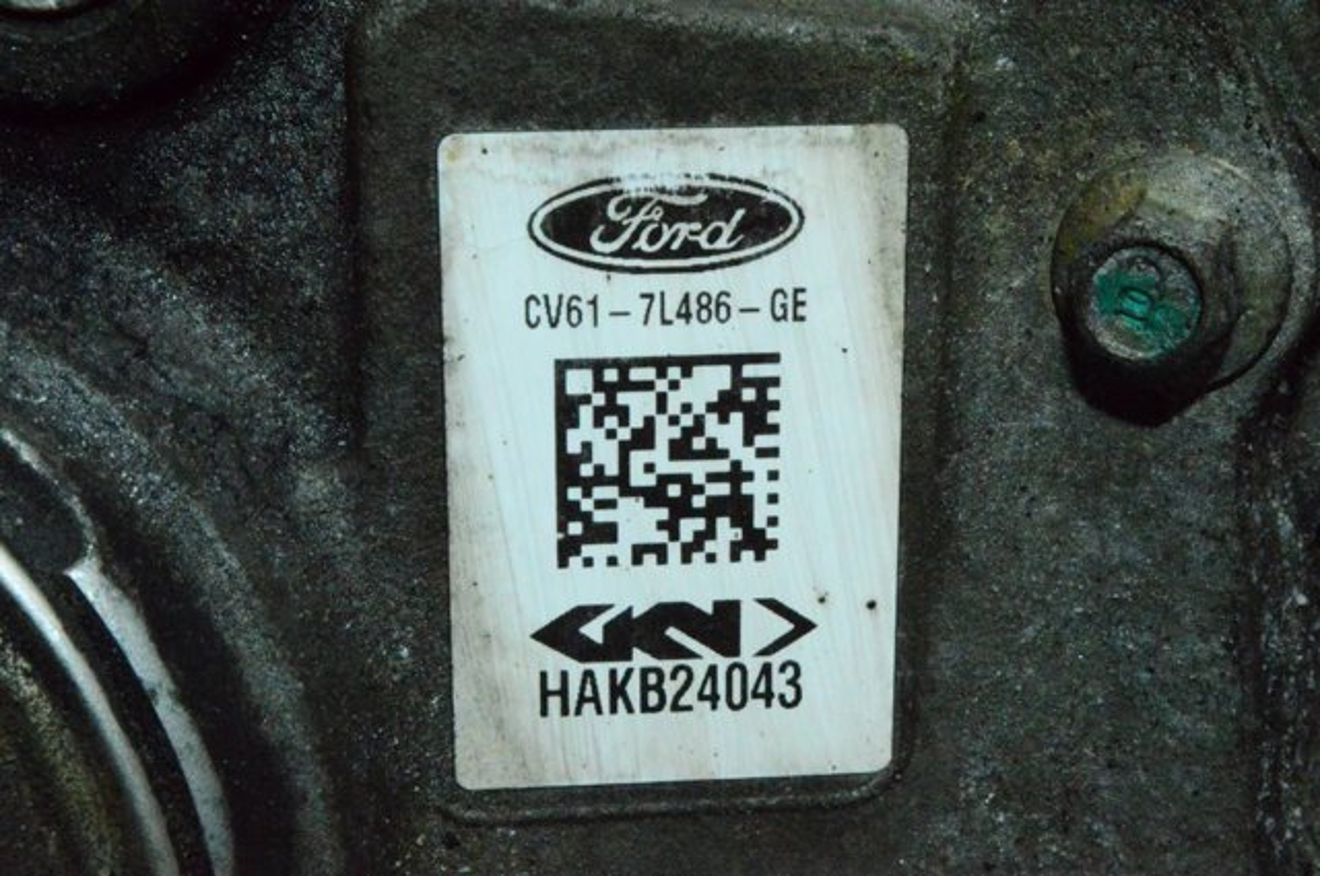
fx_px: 3021
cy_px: 438
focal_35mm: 82
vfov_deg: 16.5
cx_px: 660
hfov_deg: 24.6
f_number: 36
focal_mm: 55
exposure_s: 1/50
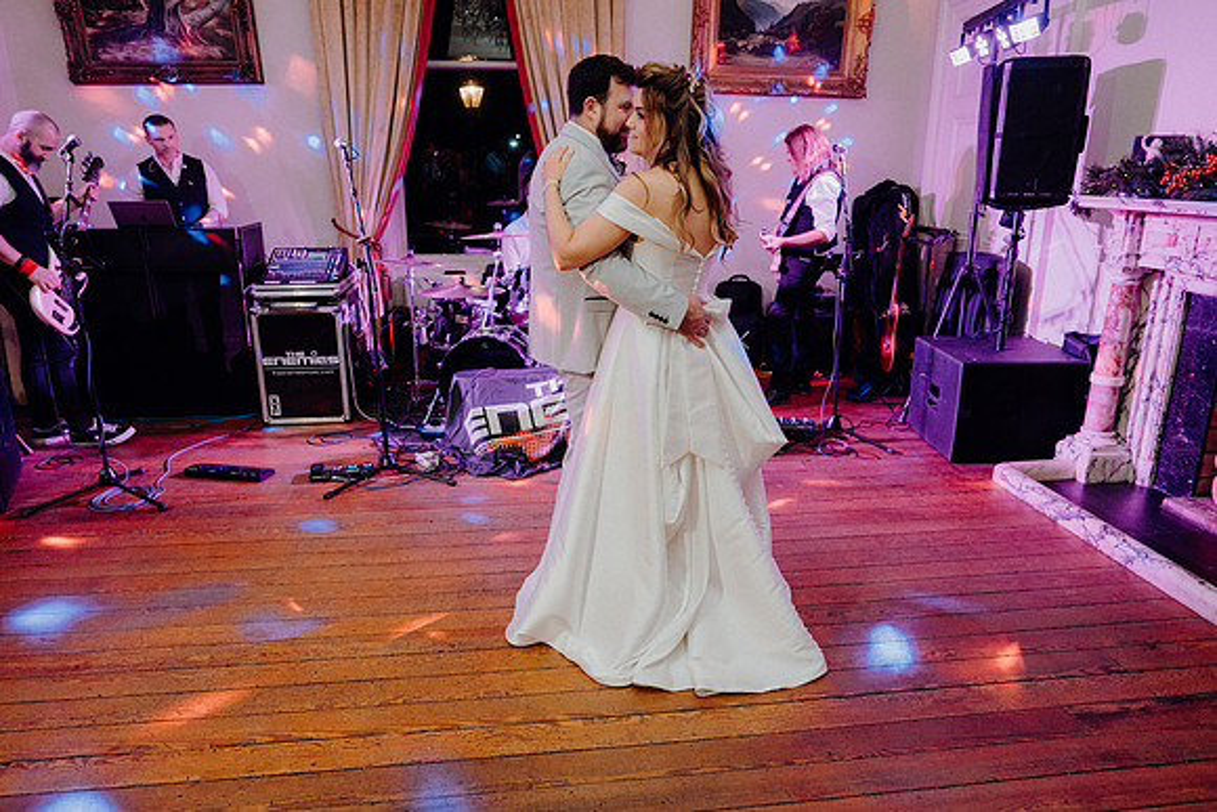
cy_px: 406
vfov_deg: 53.2
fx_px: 811
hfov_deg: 73.7
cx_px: 608
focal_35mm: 24
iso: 2500
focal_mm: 24
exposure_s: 1/160
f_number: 3.5
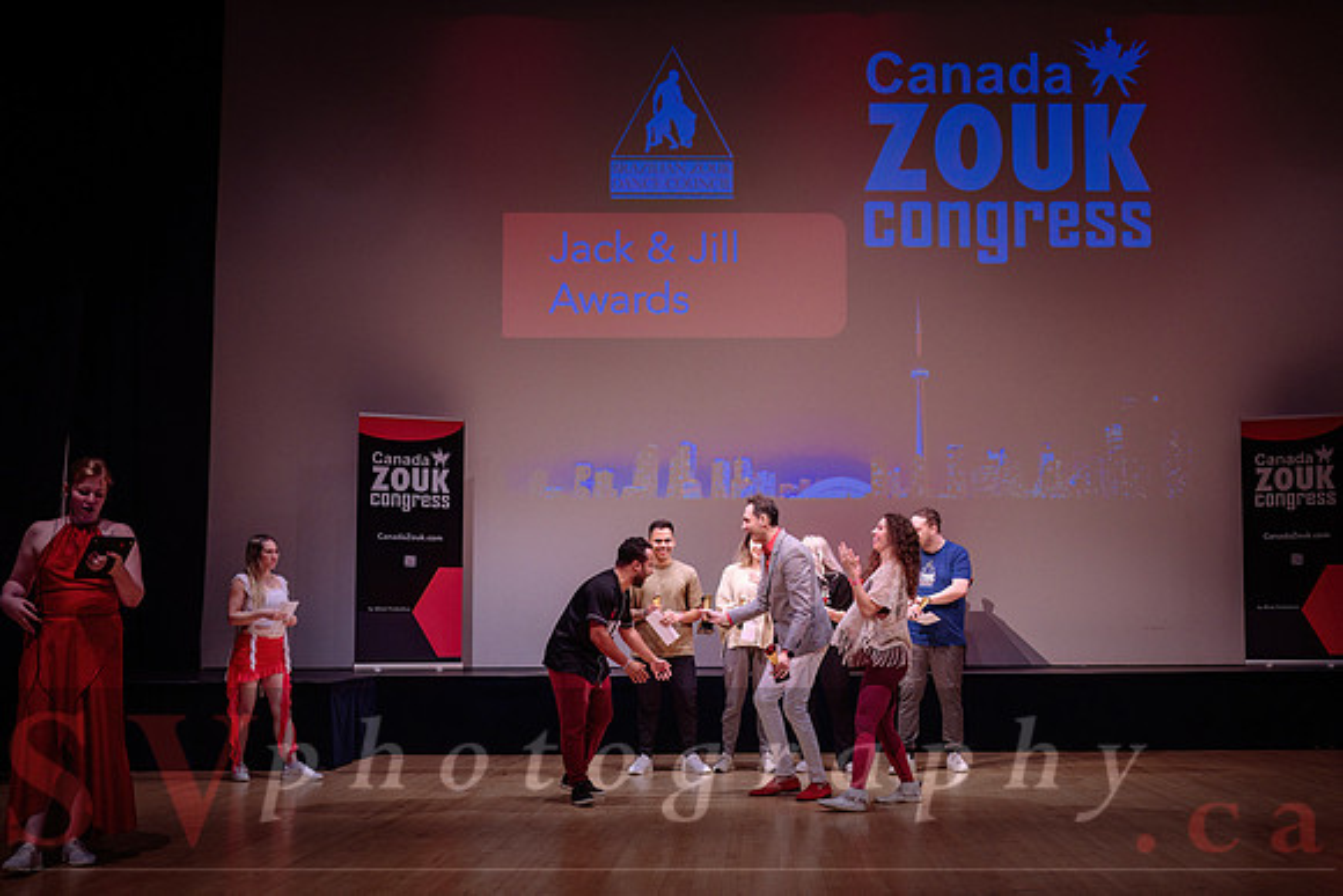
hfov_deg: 46.9
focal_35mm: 41
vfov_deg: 32.4
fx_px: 1539
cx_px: 803
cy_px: 528
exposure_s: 1/320
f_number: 3.2
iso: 1000
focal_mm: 34.5
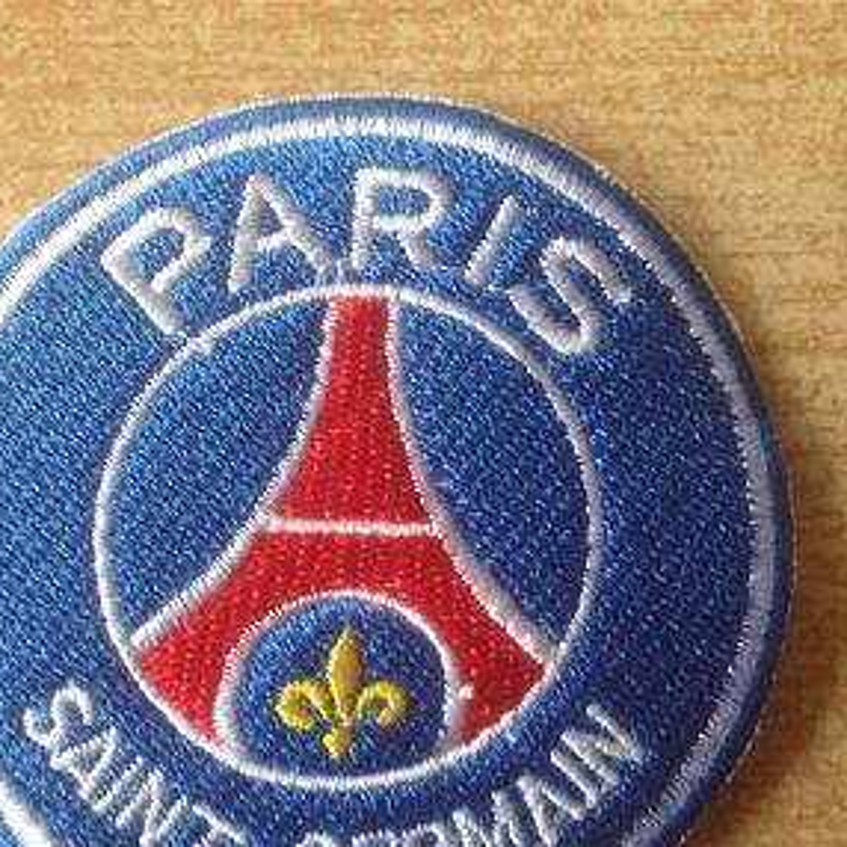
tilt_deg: -84.0
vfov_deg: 34.5
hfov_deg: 34.6
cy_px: 530
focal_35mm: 49
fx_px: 1356
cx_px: 379
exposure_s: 1/20
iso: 50
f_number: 2.4
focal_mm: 4.12
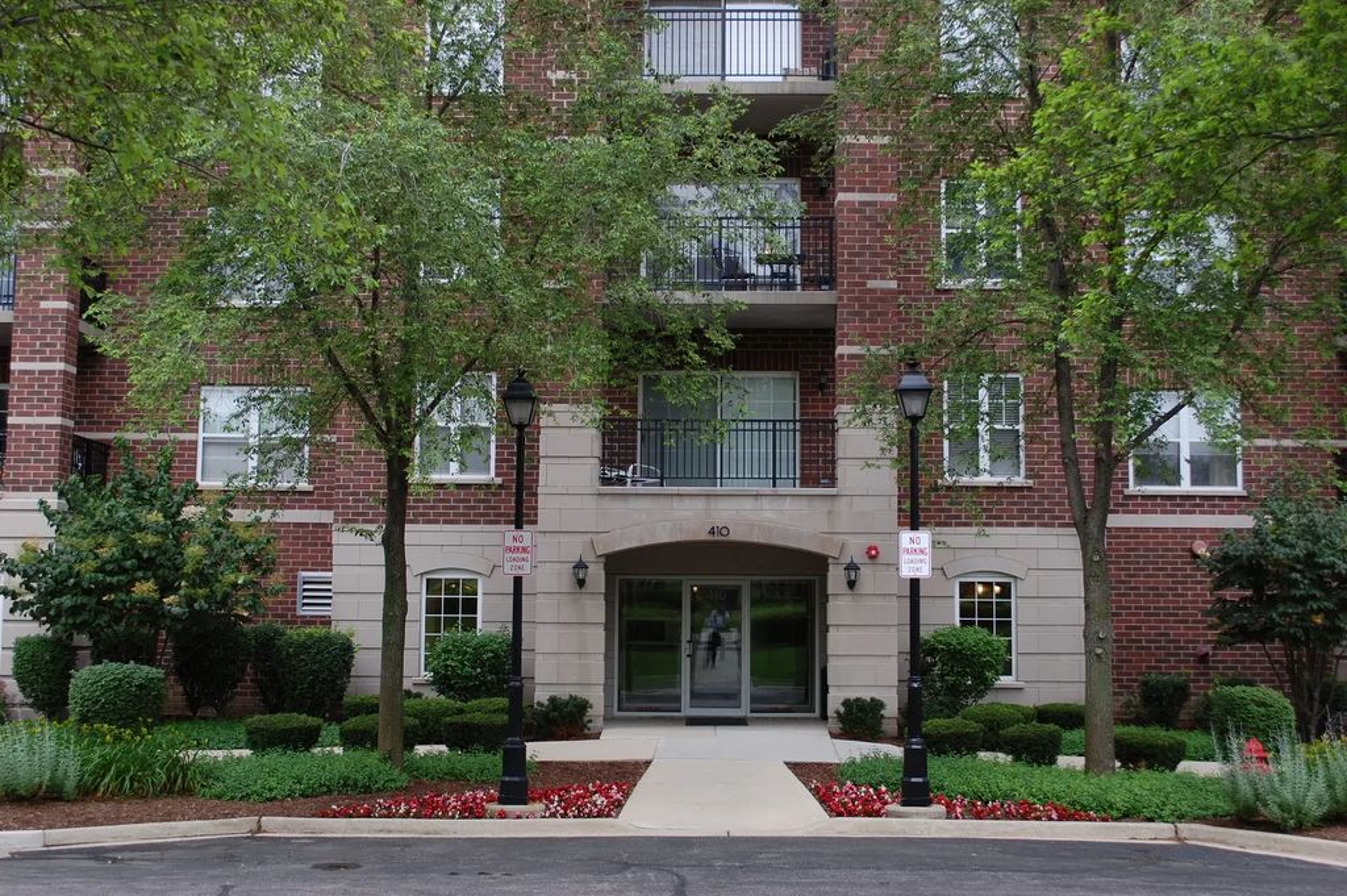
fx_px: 1570
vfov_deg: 31.8
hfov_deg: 46.4
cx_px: 674
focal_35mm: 42
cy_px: 448
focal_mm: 28
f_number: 5.6
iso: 220
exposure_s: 1/125
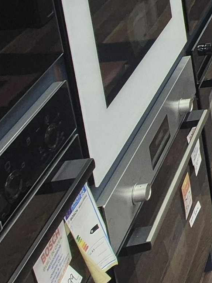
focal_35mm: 68
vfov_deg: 23.7
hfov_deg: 13.6
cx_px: 542
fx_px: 555
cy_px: -120
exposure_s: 1/50
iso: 80
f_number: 2.2
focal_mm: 2.2
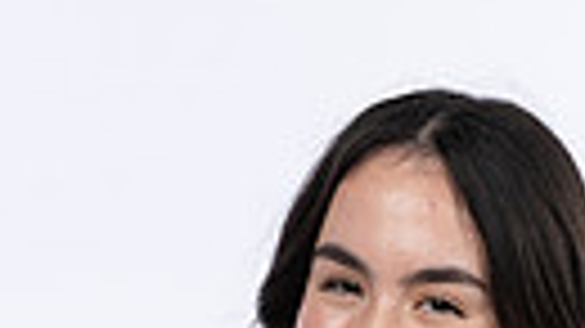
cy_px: 926
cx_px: 234
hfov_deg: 14.8
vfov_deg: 7.5
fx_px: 2248
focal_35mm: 145
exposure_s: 1/250
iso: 200
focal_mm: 40
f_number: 7.1
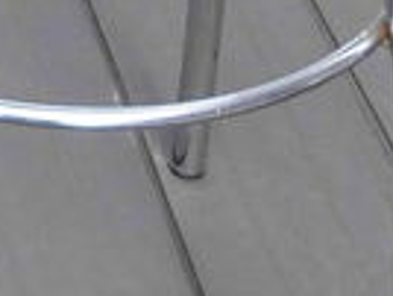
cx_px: -455
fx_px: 2206
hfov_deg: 9.4
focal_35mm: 194
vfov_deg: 7.3
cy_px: -363
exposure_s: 1/200
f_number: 3.2
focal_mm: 4.6
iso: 64
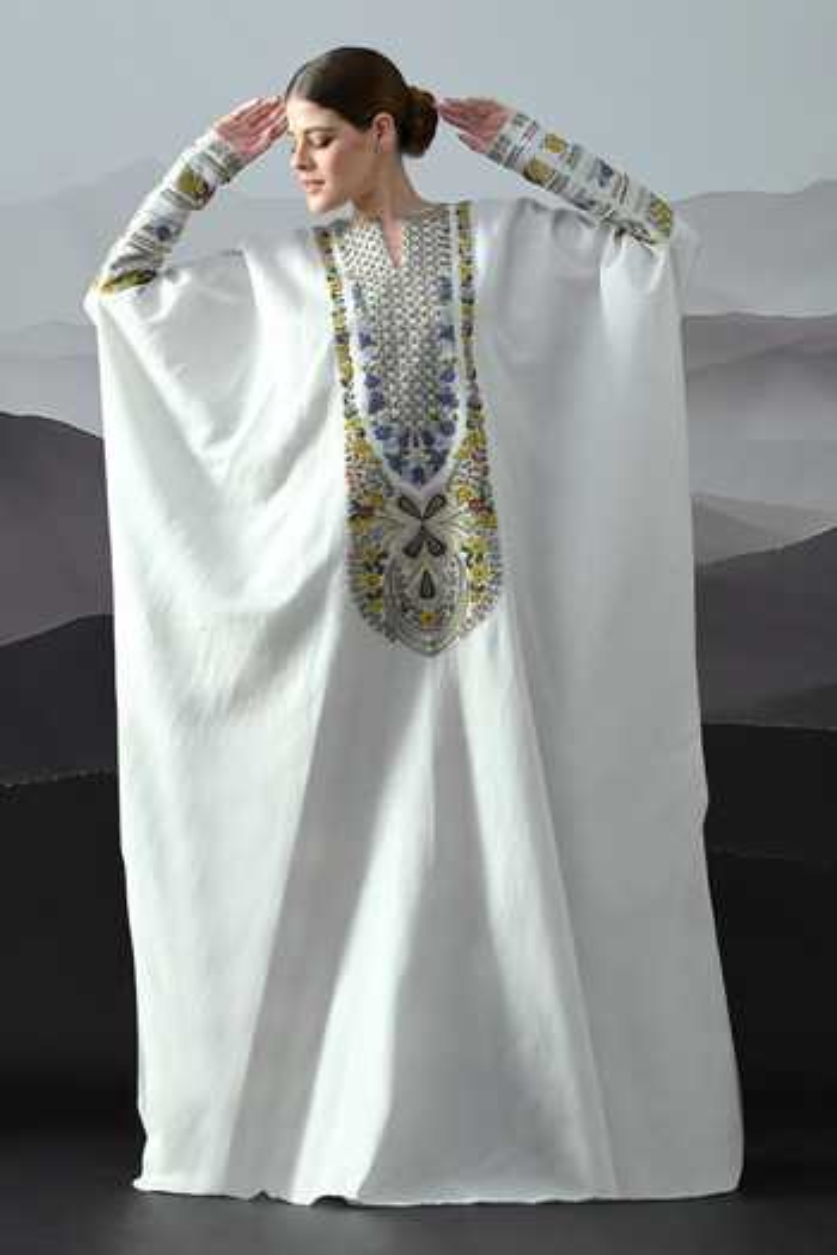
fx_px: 2267
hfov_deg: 20.9
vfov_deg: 31.0
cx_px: 418
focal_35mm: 65
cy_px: 628
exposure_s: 1/160
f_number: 8
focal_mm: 65
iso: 250
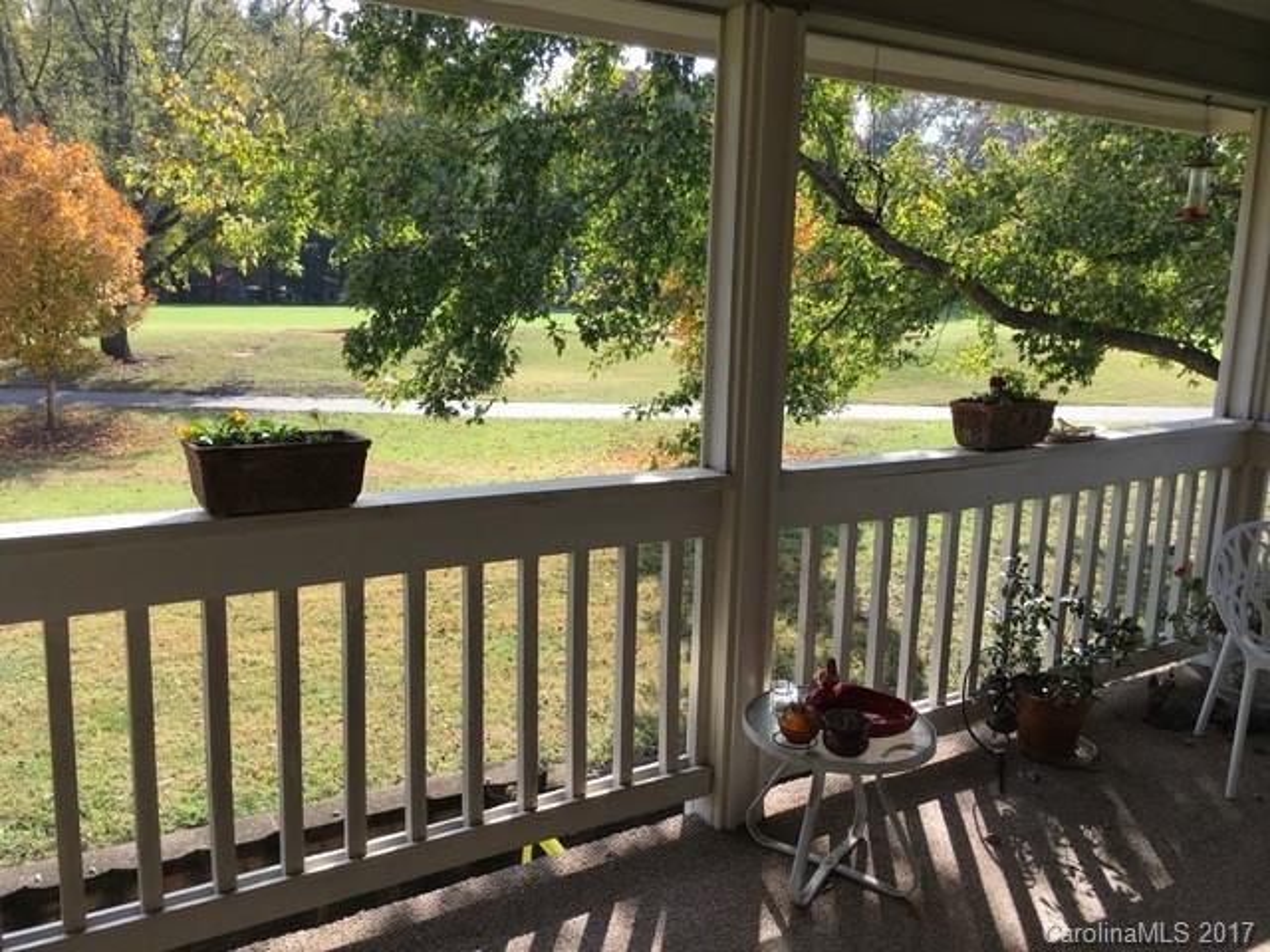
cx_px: 635
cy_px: 476
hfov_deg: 61.7
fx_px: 1064
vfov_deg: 48.2
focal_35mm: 29
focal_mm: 4.15
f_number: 2.2
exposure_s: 1/368
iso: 25
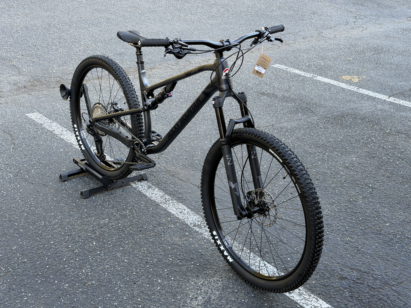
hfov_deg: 39.7
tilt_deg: -24.4
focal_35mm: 48
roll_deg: -2.3
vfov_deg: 30.3
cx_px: 206
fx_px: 570
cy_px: 154
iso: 50
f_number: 1.78
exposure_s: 1/121
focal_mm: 6.76
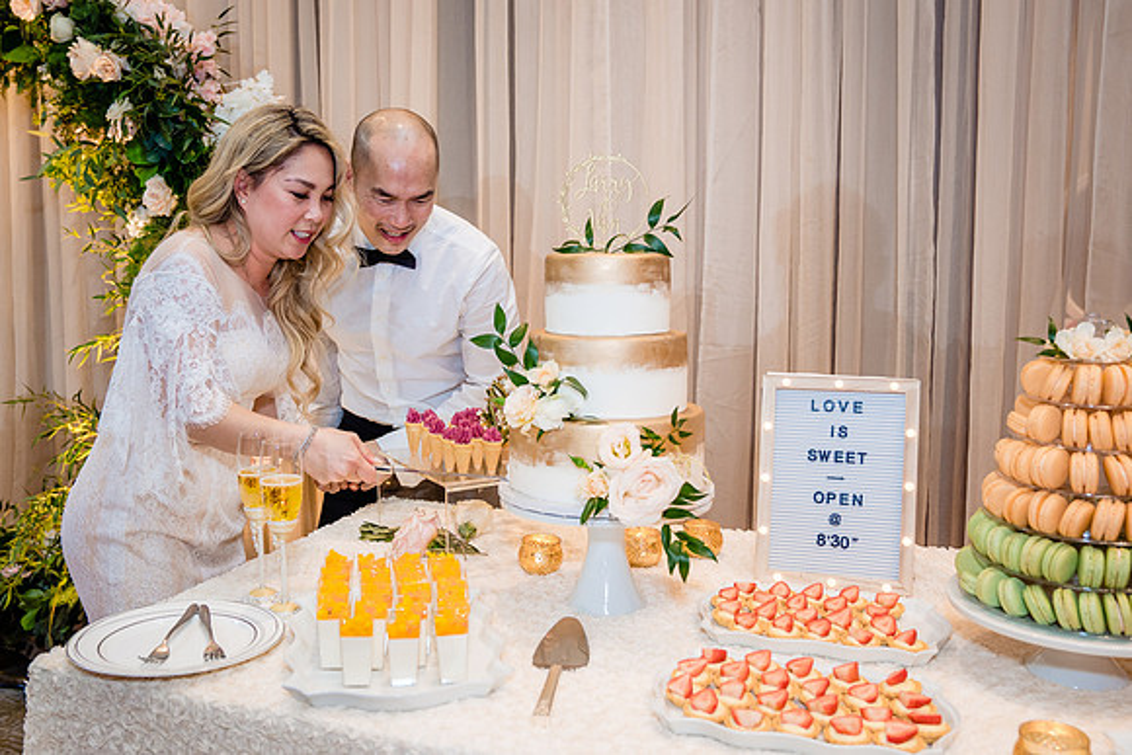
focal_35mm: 33
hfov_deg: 56.6
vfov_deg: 39.5
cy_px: 339
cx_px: 544
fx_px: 1051
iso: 1000
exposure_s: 1/160
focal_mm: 29
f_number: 4
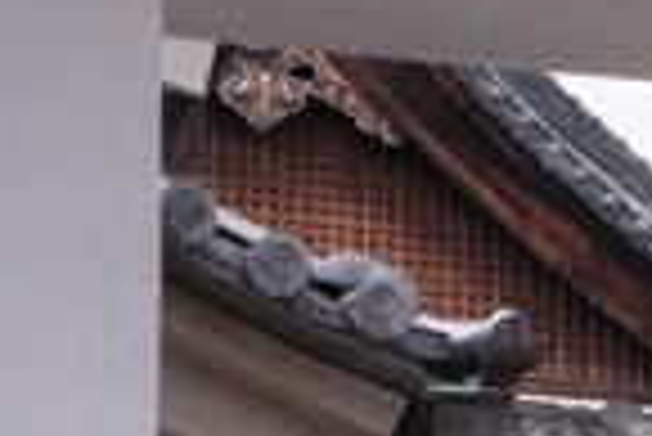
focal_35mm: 254
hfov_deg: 7.6
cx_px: 1551
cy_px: 1142
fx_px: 4605
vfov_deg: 5.2
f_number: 8
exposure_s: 1/320
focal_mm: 27
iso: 640
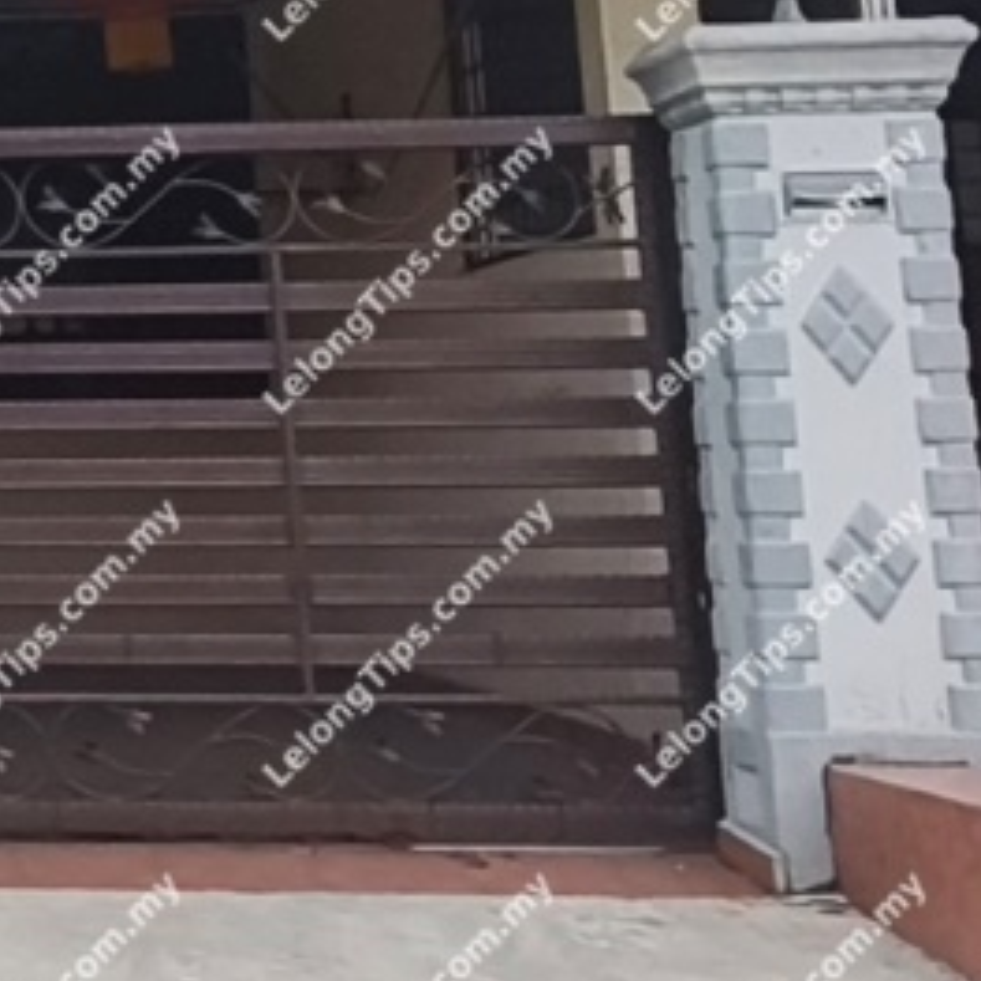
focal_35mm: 78
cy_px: 7
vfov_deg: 21.4
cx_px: -1000
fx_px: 2501
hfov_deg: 16.6
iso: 50
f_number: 2.2
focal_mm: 1.67
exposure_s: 1/829
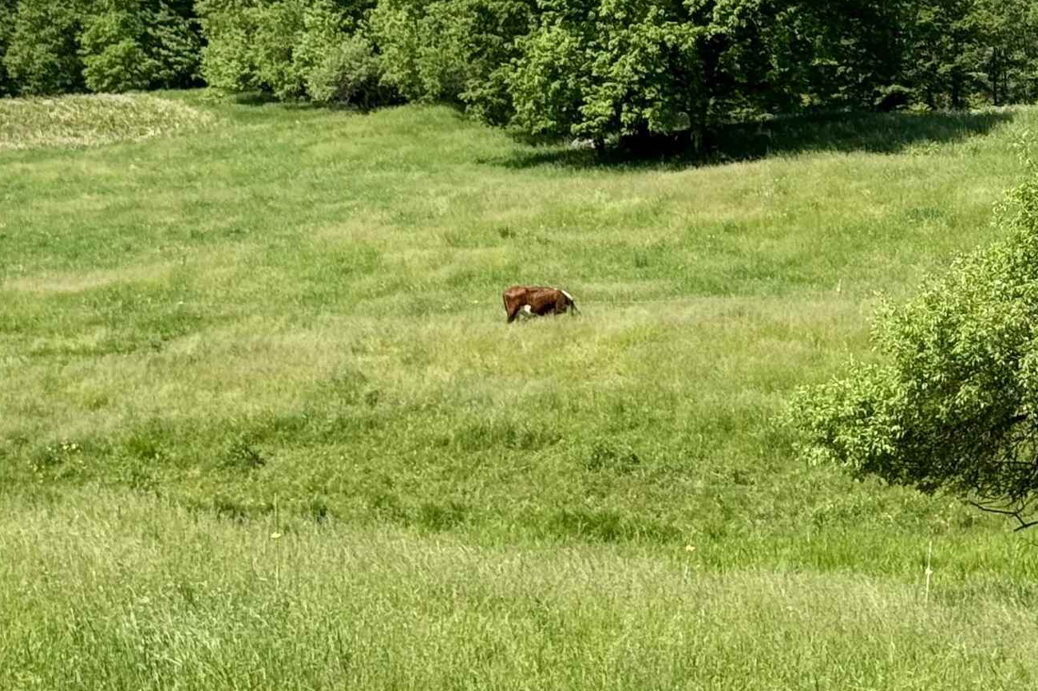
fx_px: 3401
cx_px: 1093
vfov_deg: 11.6
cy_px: 112
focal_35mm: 118
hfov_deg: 16.9
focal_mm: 6.76
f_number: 1.78
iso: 64
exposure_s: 1/3817
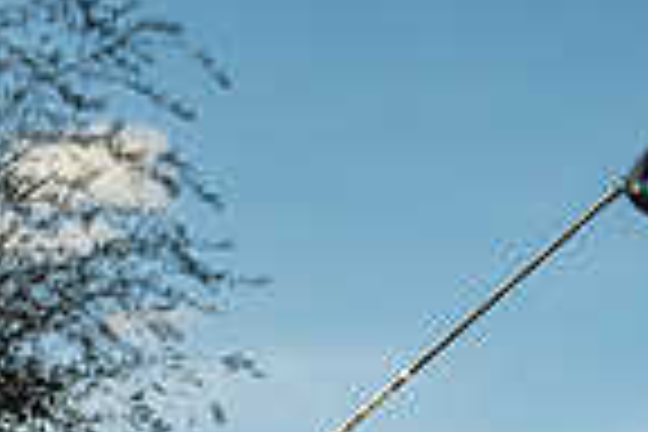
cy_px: 963
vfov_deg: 9.5
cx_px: 230
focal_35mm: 131
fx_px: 2358
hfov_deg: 15.6
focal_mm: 42
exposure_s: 1/160
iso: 200
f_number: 4
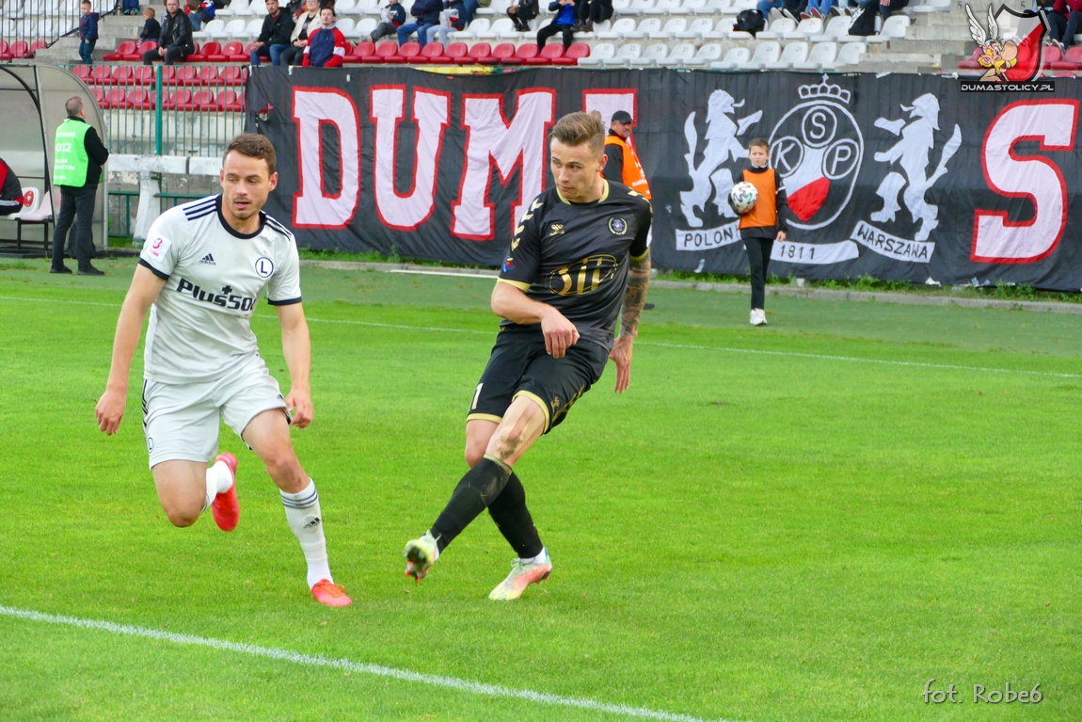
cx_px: 541
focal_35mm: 149
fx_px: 4479
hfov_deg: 13.8
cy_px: 361
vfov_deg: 9.2
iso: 800
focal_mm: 54.2
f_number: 3.9
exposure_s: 1/500
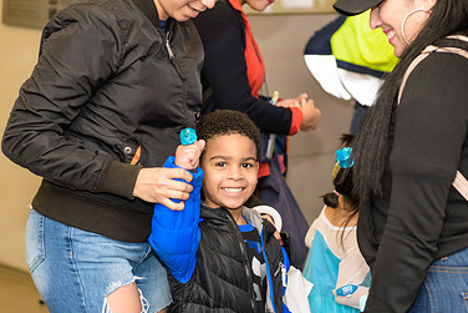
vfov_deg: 12.7
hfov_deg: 18.9
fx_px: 1404
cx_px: 254
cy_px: 174
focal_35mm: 108
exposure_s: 1/125
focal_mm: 70
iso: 800
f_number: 3.2
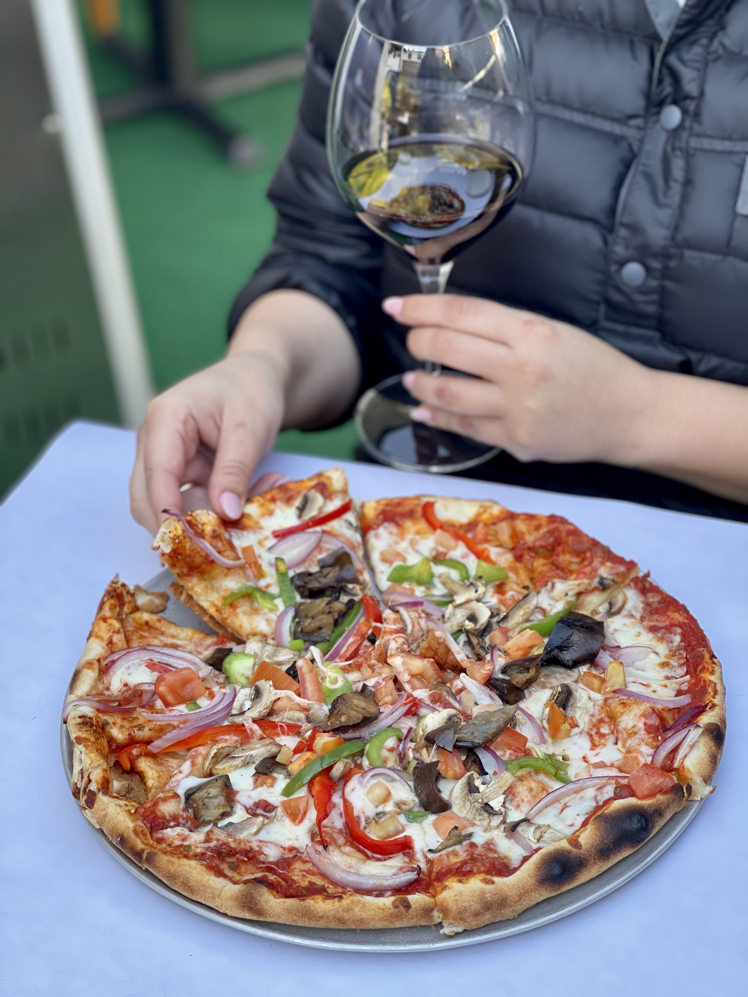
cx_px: 374
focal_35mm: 64
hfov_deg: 22.9
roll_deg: +2.4
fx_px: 1844
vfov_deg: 30.3
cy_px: 498
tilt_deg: -35.5
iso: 50
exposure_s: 1/121
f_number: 2.2
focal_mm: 7.5
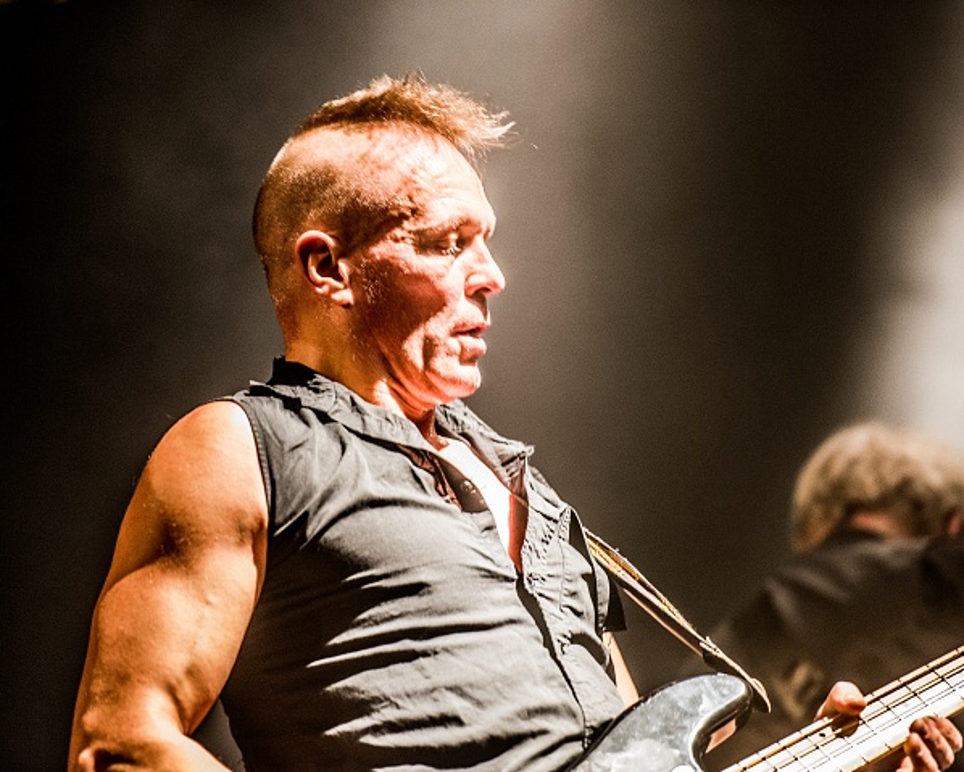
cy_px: 386
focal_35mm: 226
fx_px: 6451
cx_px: 474
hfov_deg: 8.5
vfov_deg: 6.8
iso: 2500
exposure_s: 1/100
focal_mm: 200
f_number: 2.8
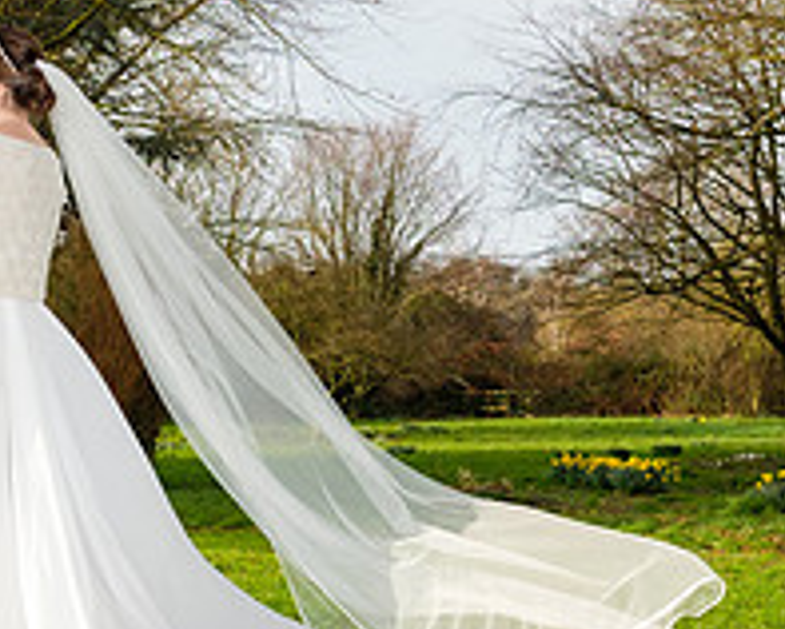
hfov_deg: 26.2
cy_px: 221
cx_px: 259
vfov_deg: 21.2
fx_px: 1674
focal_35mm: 72
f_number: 4.5
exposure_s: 1/200
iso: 200
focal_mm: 16
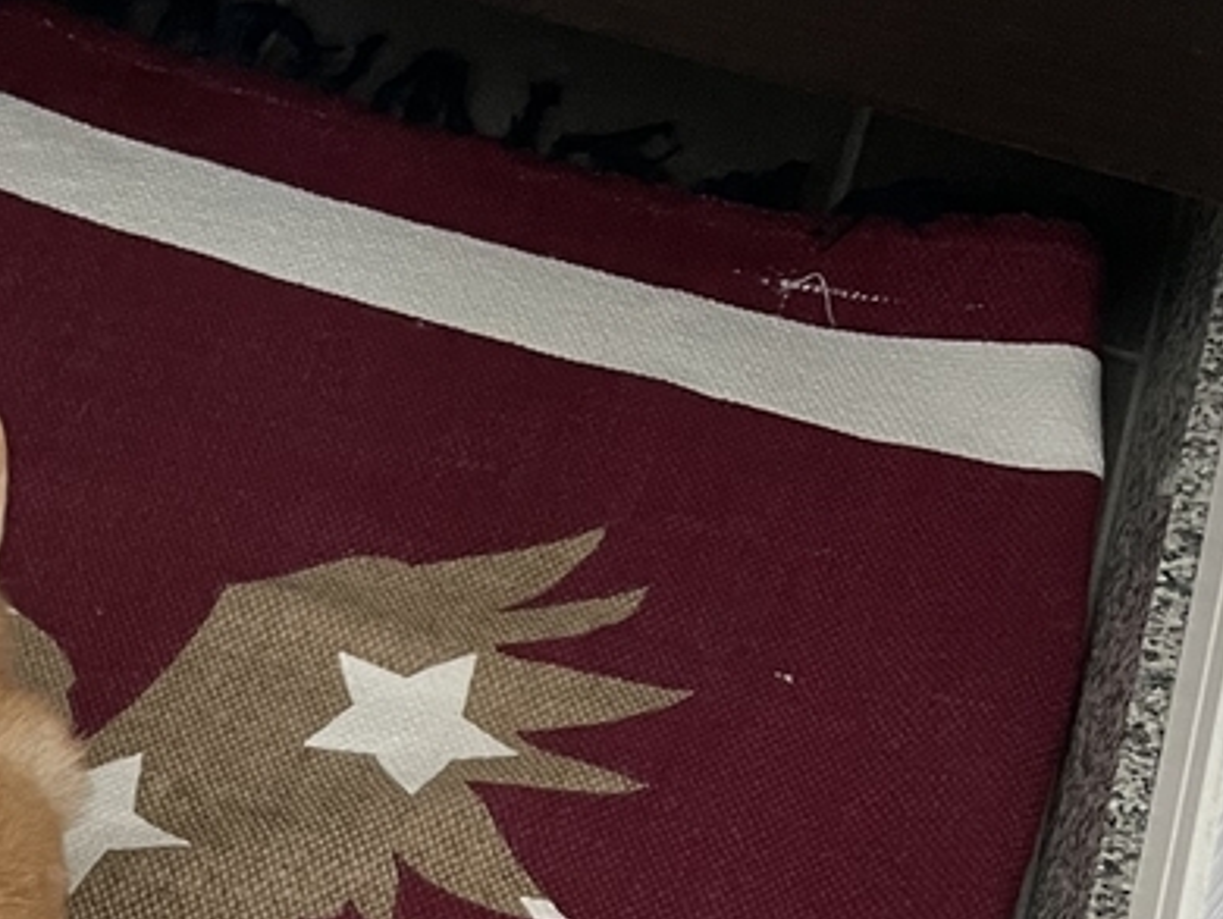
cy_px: 1349
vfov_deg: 16.9
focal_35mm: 80
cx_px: -166
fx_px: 2828
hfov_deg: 22.8
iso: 640
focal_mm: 4.2
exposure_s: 1/32
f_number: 1.6
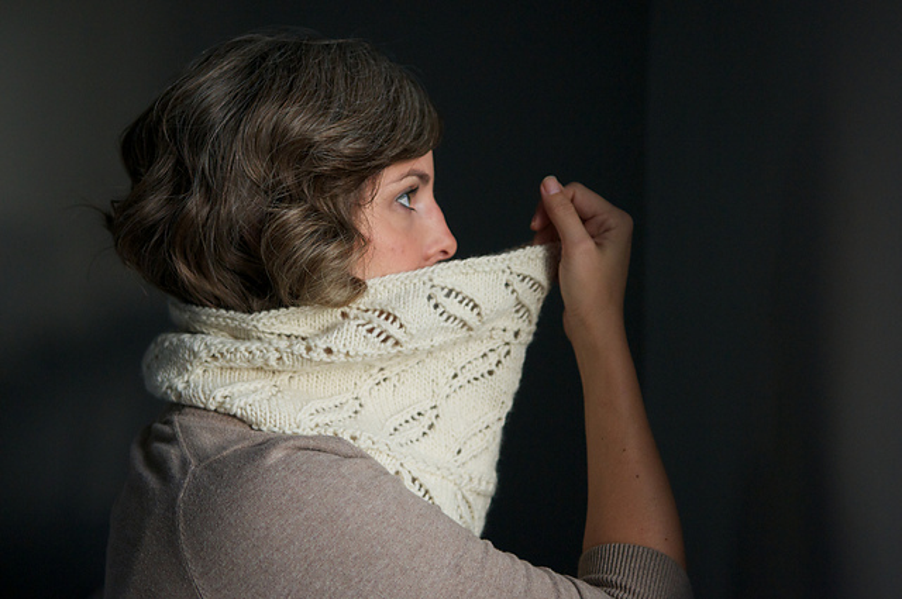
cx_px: 451
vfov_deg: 20.6
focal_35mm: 66
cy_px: 300
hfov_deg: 30.5
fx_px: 1652
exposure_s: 1/320
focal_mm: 44
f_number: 2.8
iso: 1000
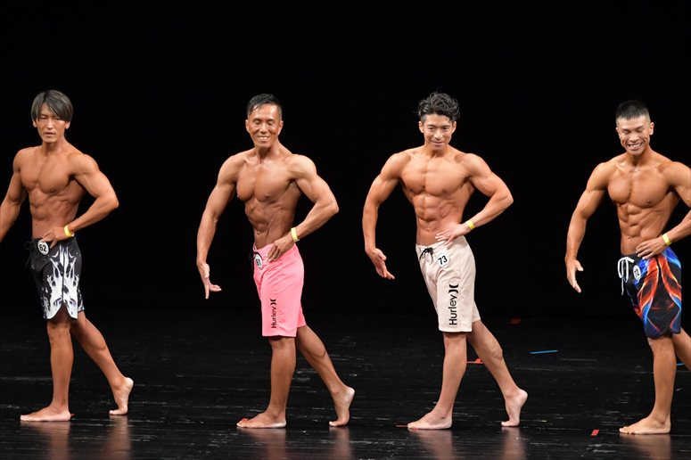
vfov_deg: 5.7
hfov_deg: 8.6
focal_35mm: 240
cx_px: 346
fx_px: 4604
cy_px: 230
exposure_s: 1/400
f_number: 5.6
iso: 3200
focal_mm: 160
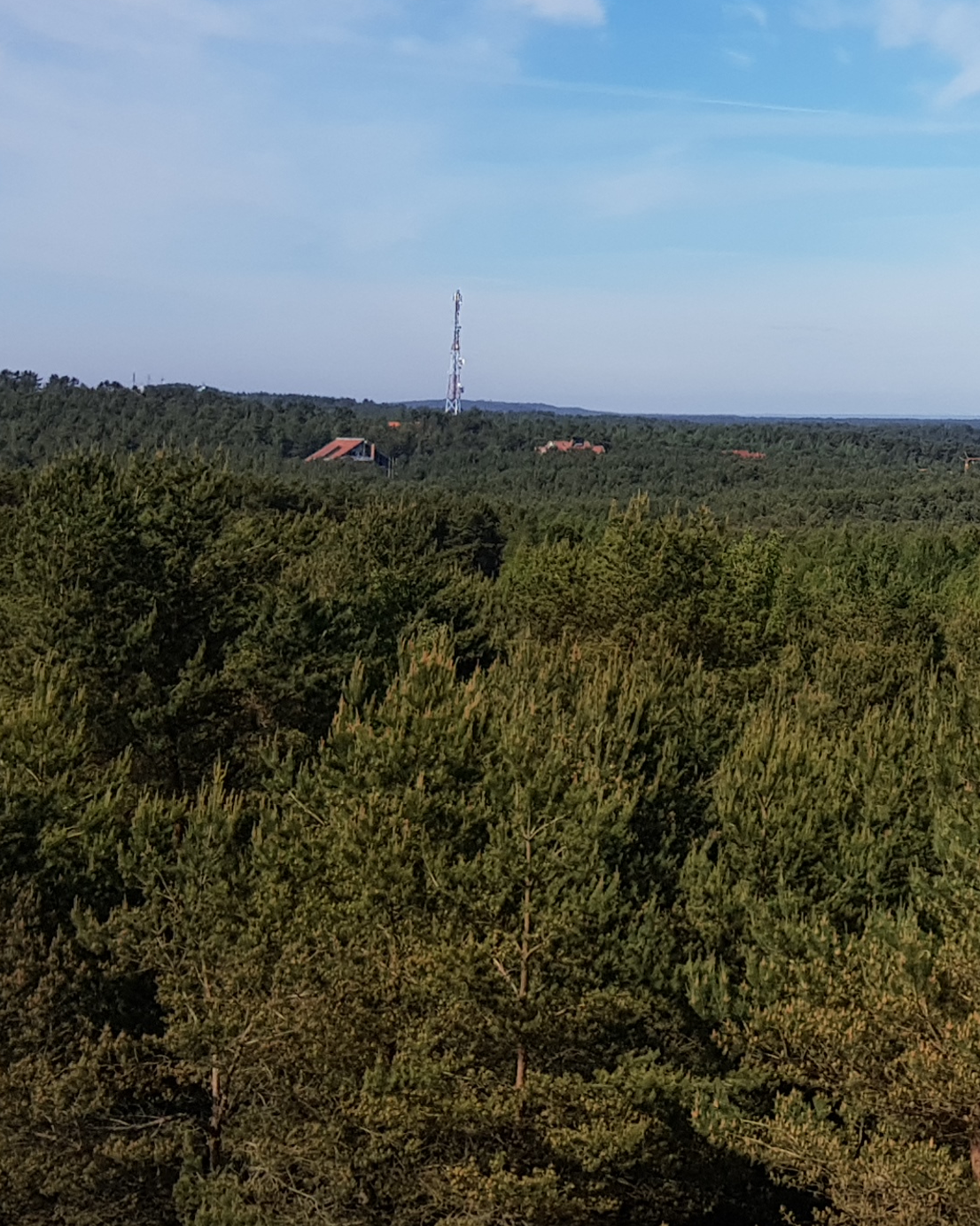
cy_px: 136
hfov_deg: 20.0
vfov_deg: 25.0
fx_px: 2683
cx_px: 988
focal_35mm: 74
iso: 40
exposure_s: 1/3216
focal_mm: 4.3
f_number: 1.7
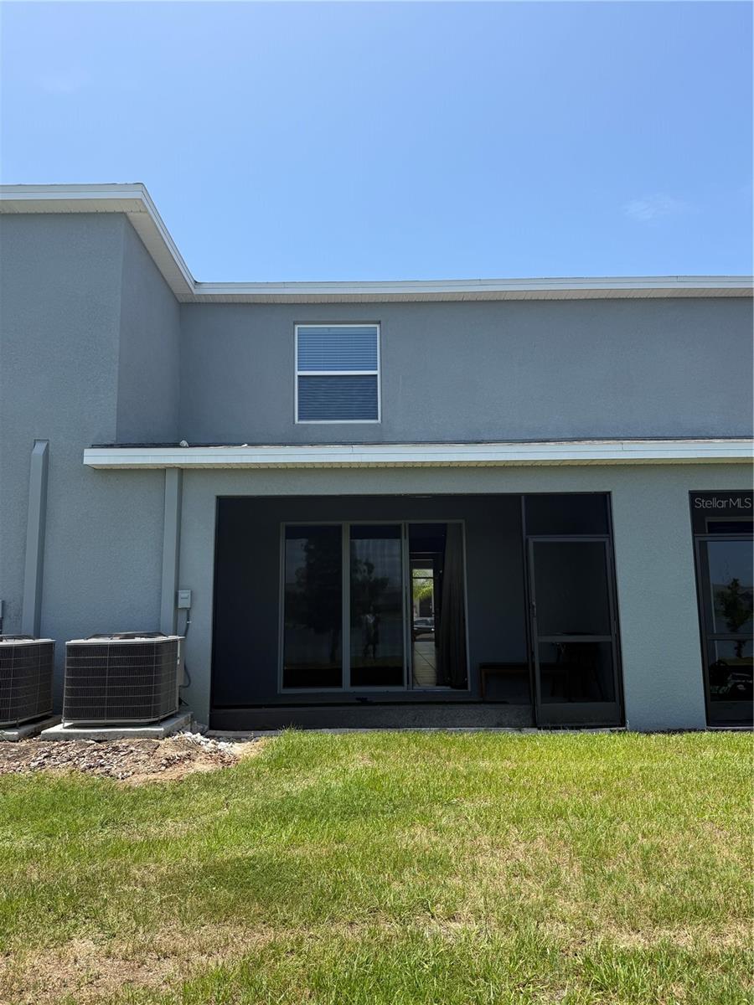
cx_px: 377
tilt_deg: +8.1
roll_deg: +0.1
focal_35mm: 24
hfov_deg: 56.8
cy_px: 502
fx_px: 697
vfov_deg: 71.6
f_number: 1.78
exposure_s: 1/2801
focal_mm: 6.76
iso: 80
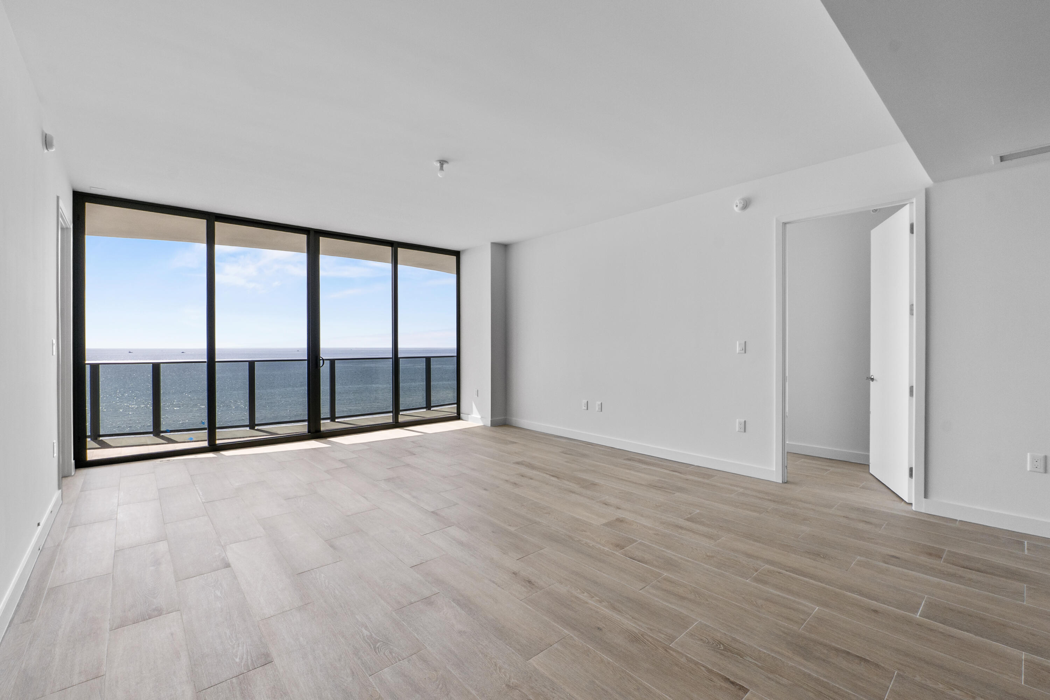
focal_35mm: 15
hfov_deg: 100.4
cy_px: 350
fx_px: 437
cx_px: 525
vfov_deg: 77.3
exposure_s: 1/3
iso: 400
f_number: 11
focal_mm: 10
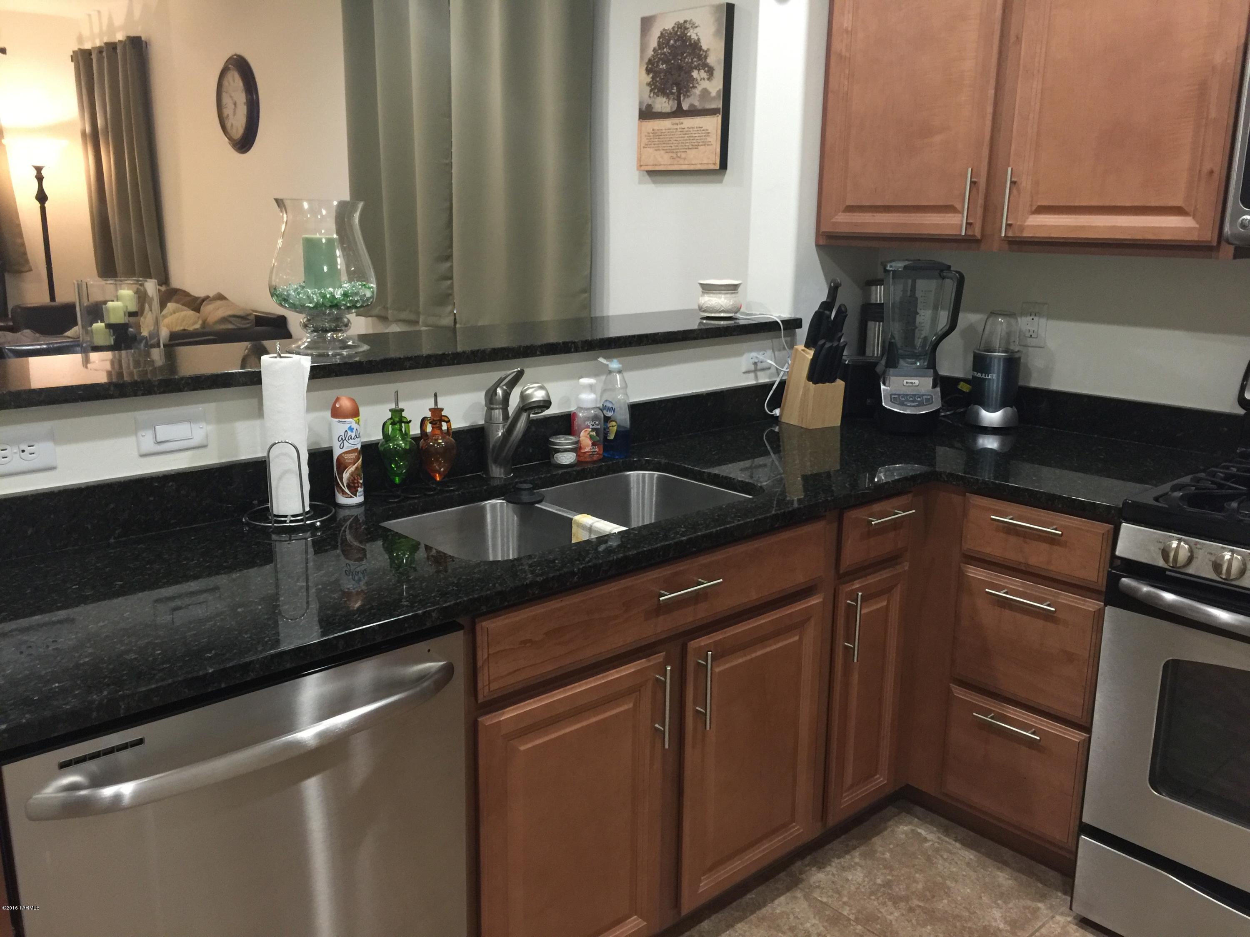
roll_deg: -2.1
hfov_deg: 61.7
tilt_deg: -14.5
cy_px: 468
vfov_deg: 48.2
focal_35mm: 29
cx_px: 625
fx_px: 1047
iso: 125
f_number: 2.2
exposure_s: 1/10
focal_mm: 4.15
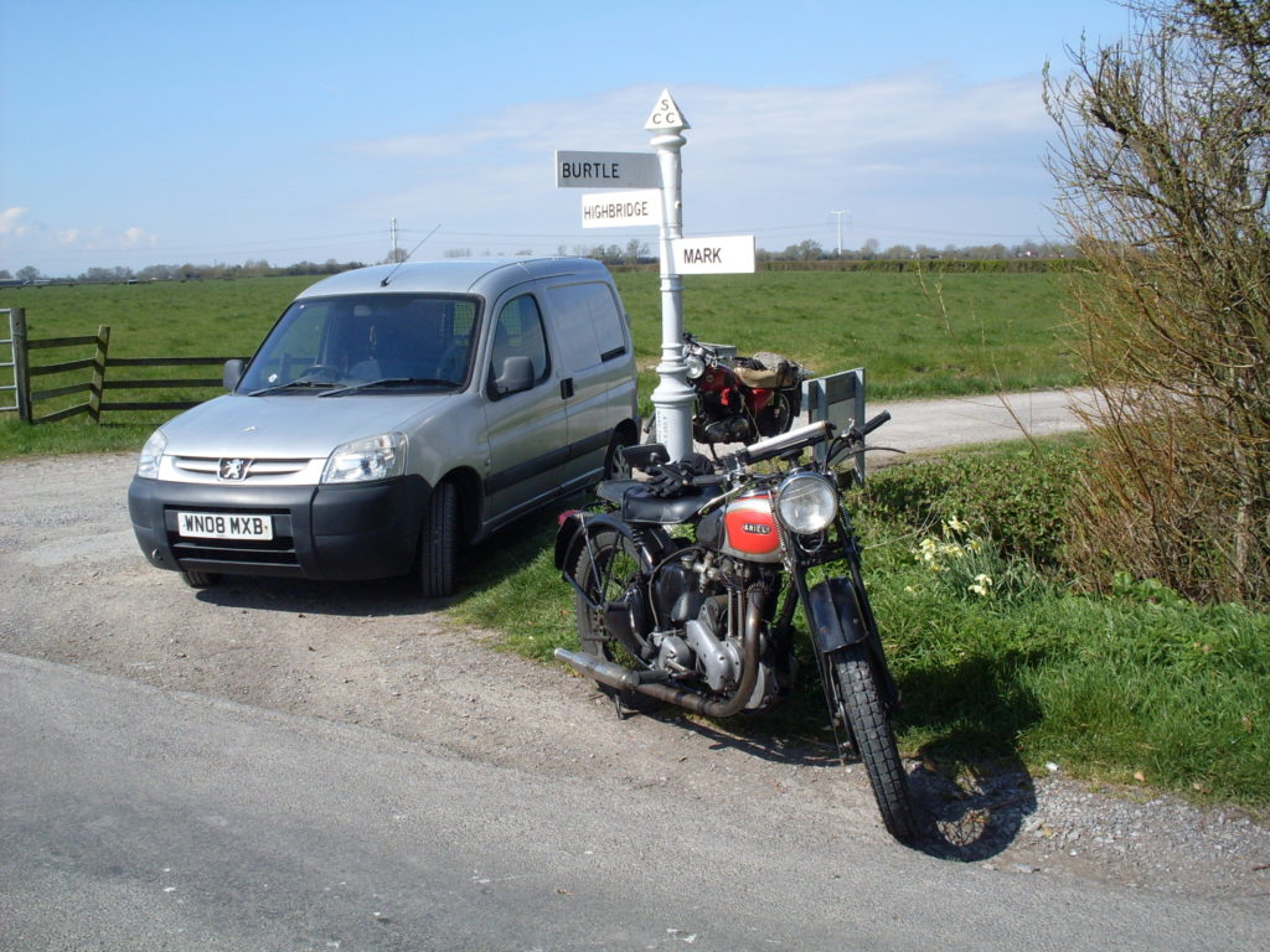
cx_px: 635
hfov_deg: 49.0
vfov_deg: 37.7
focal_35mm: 38
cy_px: 476
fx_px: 1394
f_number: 8.4
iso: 80
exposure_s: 1/250
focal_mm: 6.3
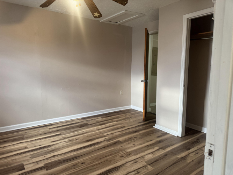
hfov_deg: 71.6
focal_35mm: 24
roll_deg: +0.3
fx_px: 162
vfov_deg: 56.8
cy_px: 88
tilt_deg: -6.6
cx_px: 116
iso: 200
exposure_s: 1/60
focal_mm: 6.76
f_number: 1.78
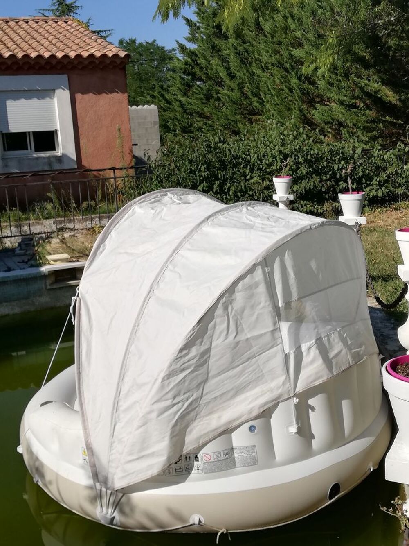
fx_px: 646
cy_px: 273
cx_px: 204
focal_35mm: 41
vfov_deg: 45.8
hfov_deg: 35.1
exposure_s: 1/2320
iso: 50
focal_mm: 3.81
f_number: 2.2
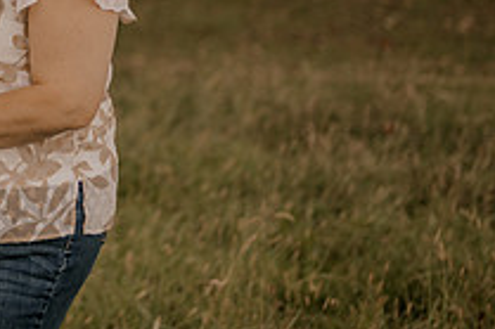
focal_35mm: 139
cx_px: -137
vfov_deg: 9.7
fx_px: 1910
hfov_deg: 14.2
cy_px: -58
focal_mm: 50
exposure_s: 1/500
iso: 250
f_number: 1.8
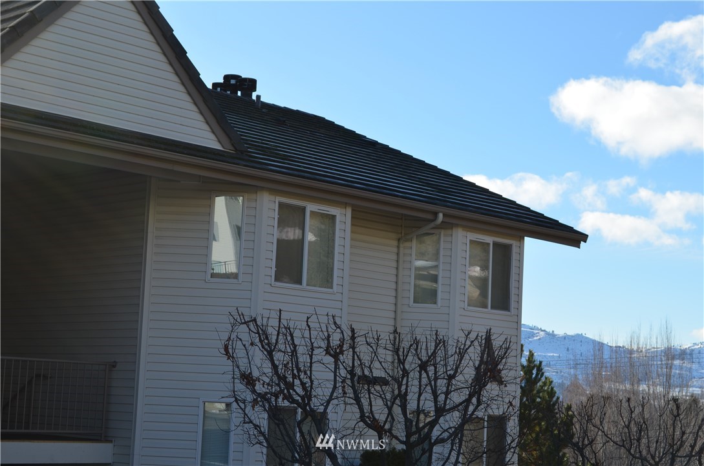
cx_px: 352
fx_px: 1346
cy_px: 233
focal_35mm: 69
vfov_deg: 19.6
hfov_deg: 29.3
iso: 110
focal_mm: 46
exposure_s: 1/250
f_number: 8
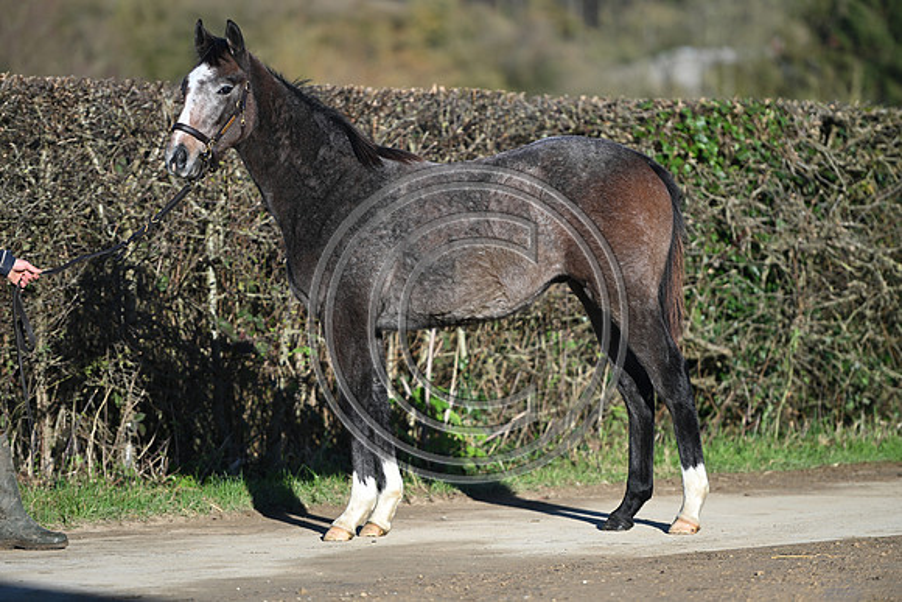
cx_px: 451
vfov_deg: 7.2
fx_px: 4761
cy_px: 301
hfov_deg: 10.8
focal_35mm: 190
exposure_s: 1/1250
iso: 110
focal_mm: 190
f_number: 3.2
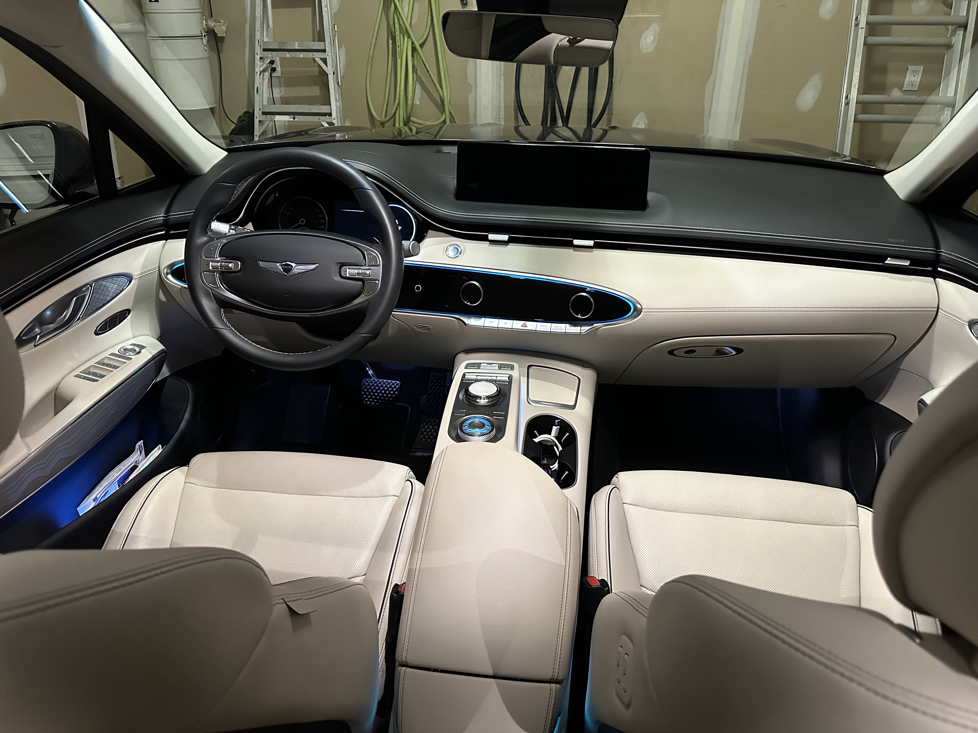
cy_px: 366
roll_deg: -0.5
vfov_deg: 56.8
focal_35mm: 24
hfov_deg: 71.6
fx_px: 678
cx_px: 489
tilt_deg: -27.4
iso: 800
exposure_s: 1/40
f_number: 1.78
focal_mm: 6.86
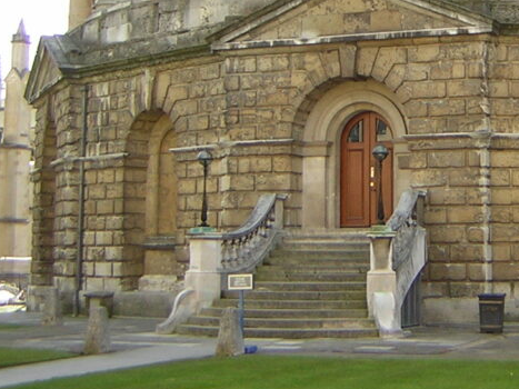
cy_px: 50
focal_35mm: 79
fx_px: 1184
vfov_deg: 18.4
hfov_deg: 24.0
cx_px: 470
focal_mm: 4.7
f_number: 2.6
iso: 50
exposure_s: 1/330
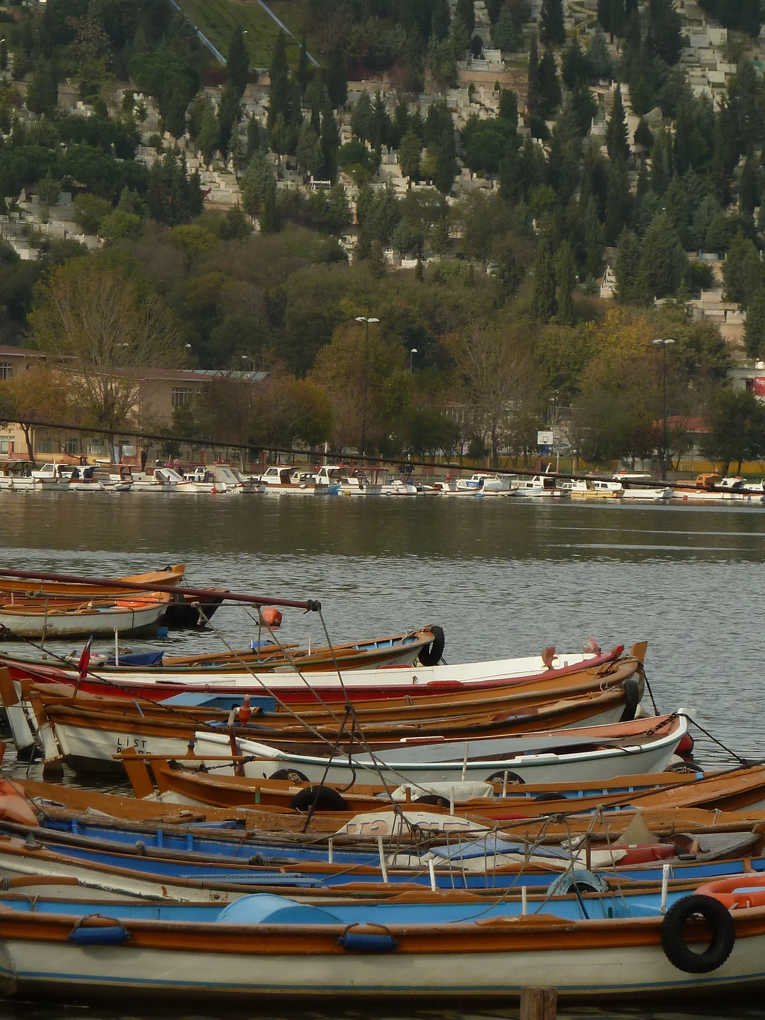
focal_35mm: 214
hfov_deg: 6.9
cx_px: 317
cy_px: 381
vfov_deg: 9.2
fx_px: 6307
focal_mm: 24.1
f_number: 4.5
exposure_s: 1/320
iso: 80
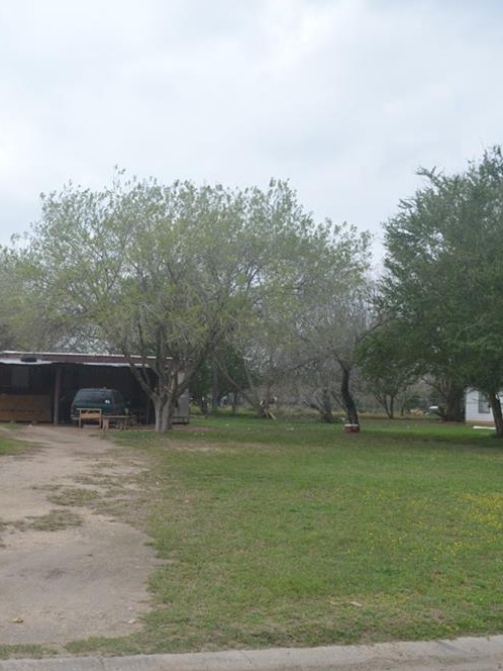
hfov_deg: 34.7
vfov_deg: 46.8
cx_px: 91
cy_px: 331
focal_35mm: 40
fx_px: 775
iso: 100
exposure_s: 1/200
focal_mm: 18
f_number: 7.1
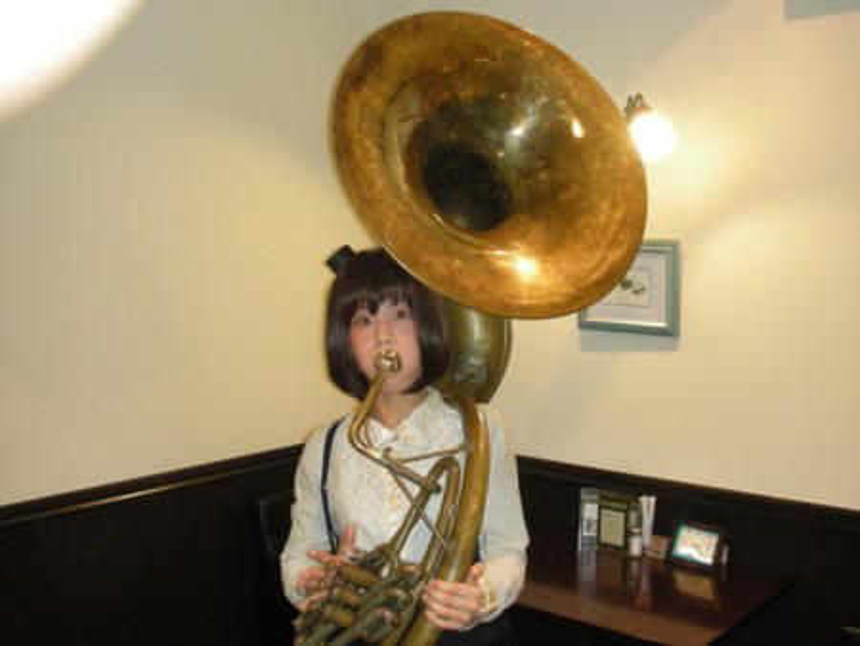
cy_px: 323
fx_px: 870
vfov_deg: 40.7
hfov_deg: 52.6
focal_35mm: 35
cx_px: 430
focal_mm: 5.8
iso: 200
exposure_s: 1/17.5
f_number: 3
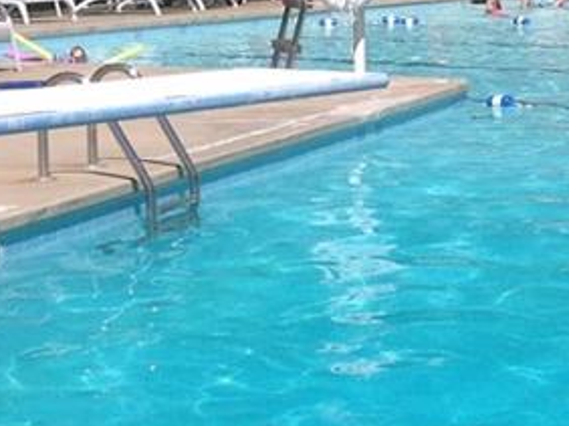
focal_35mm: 127
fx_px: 2086
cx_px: 589
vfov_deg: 11.6
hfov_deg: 15.2
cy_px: 55
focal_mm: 4.28
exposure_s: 1/2519
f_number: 2.4
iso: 50
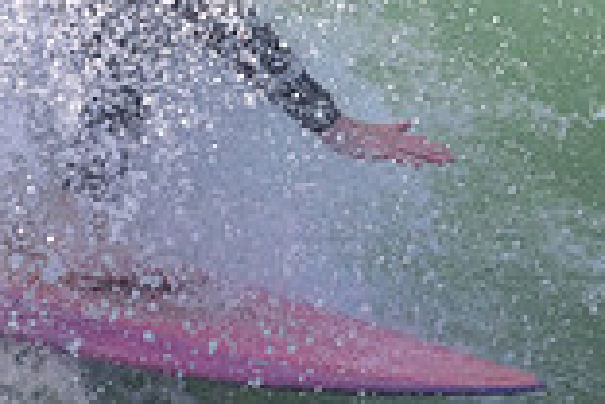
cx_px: 271
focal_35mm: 2975
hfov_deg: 0.7
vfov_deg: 0.5
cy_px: -200
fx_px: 49993
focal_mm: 800
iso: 1800
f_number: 11
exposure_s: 1/2000
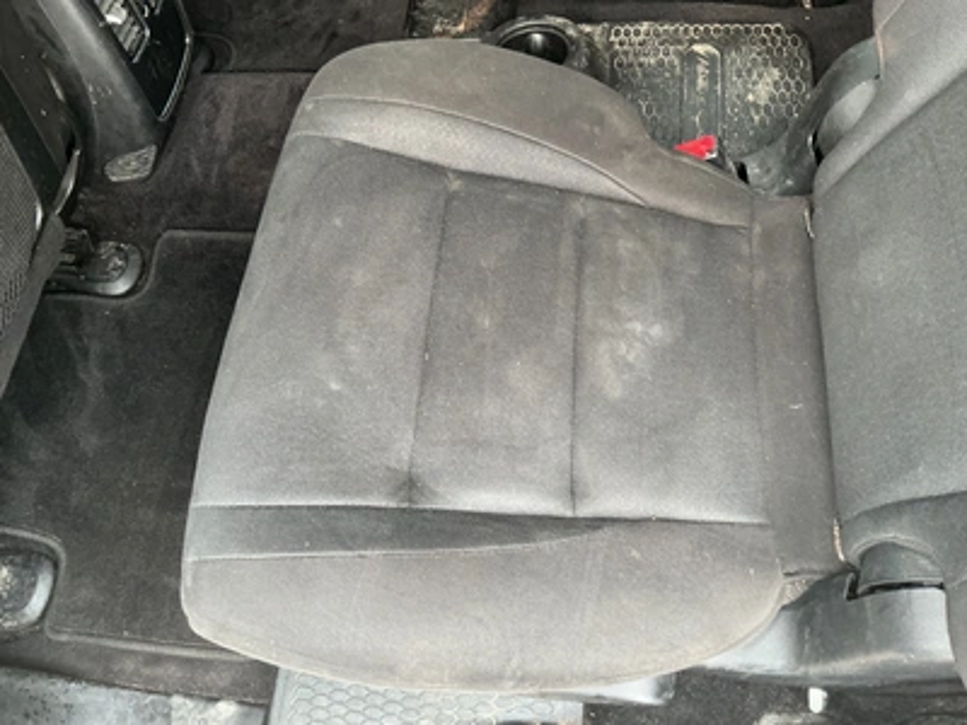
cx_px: 484
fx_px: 782
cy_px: 362
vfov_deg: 49.7
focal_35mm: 28
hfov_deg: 63.4
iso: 125
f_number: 1.8
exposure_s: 1/60
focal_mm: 3
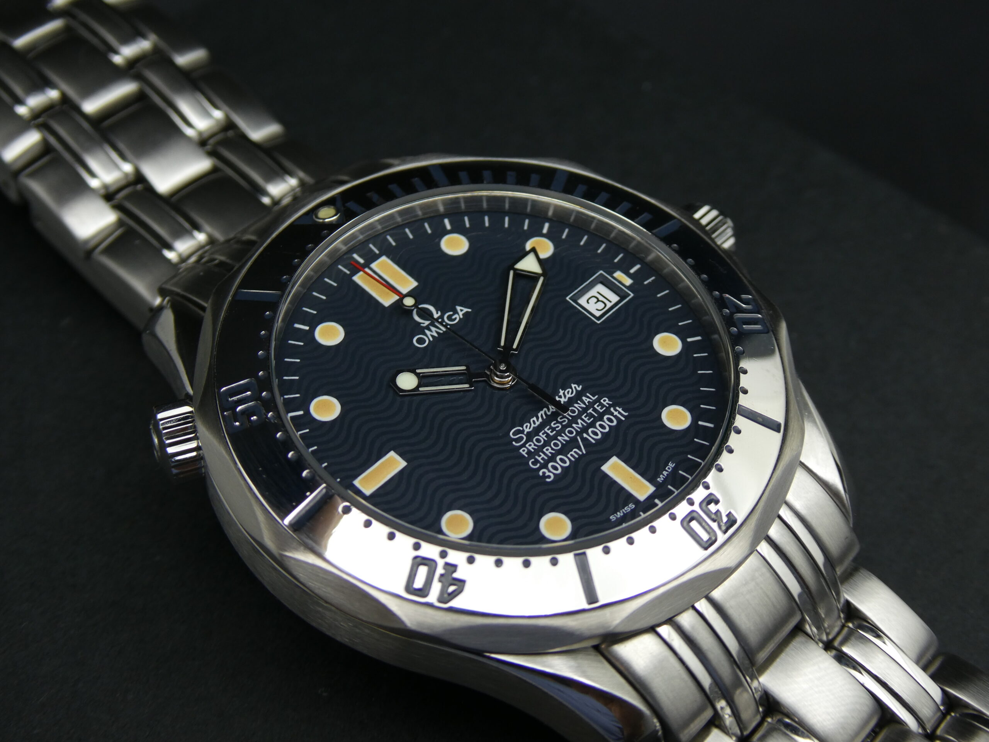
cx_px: 494
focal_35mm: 50
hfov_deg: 38.2
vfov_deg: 29.1
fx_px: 1429
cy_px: 371
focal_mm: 9
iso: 100
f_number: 4.1
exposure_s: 1/80
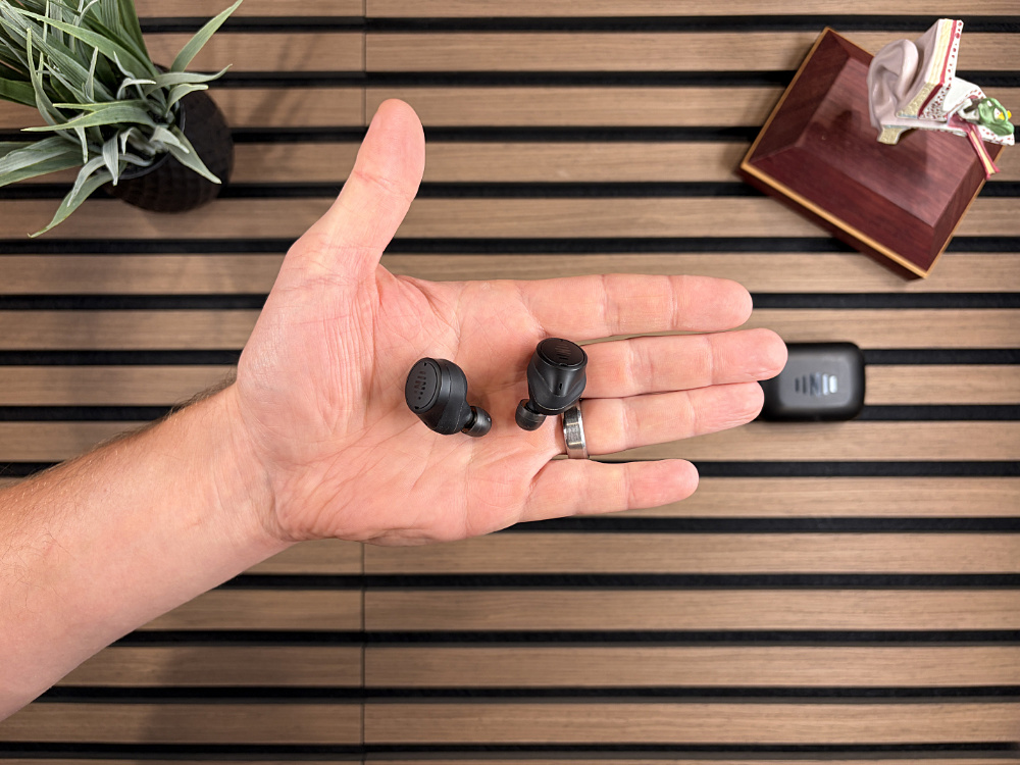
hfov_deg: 67.3
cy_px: 382
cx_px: 510
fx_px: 766
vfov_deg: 53.1
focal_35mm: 26
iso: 80
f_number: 1.6
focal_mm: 6
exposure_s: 1/60
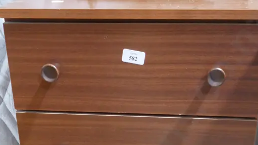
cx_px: 112
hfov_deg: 28.9
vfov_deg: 15.3
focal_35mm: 73
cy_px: 218
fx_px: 499
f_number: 4.5
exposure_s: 1/60
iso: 2000
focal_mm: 17
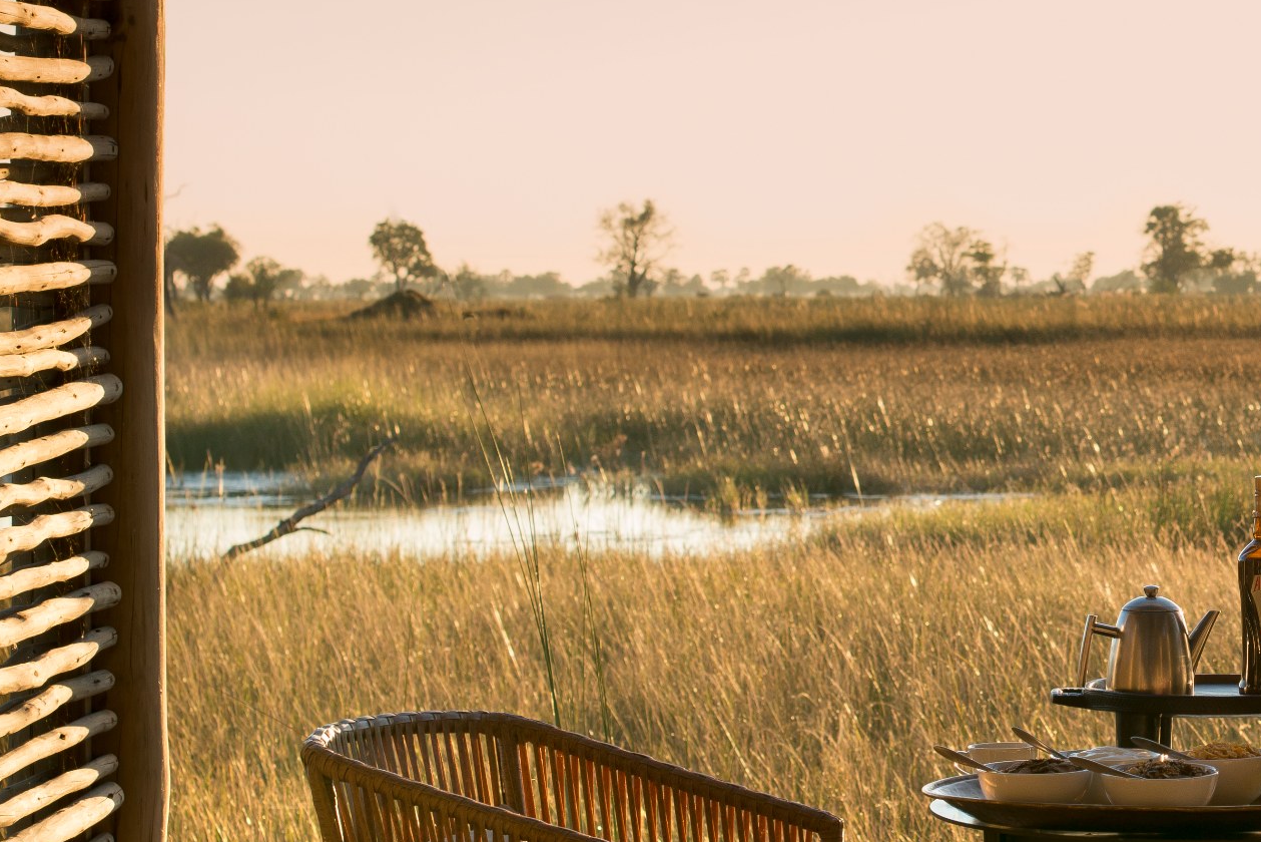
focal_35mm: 139
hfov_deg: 14.5
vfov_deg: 9.9
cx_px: 1265
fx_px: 4870
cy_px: 435
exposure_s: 1/250
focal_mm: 50
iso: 200
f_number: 8
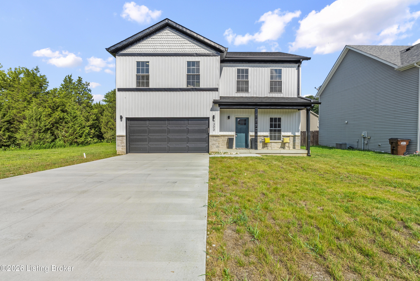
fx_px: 187
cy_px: 140
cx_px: 210
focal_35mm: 16
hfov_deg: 96.7
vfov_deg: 73.8
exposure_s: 1/320
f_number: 11
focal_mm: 16
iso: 400
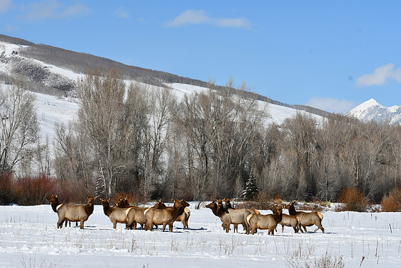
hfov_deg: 11.8
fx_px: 1939
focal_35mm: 174
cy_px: 134
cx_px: 200
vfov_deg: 7.9
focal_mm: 116
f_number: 11
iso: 100
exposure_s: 1/500
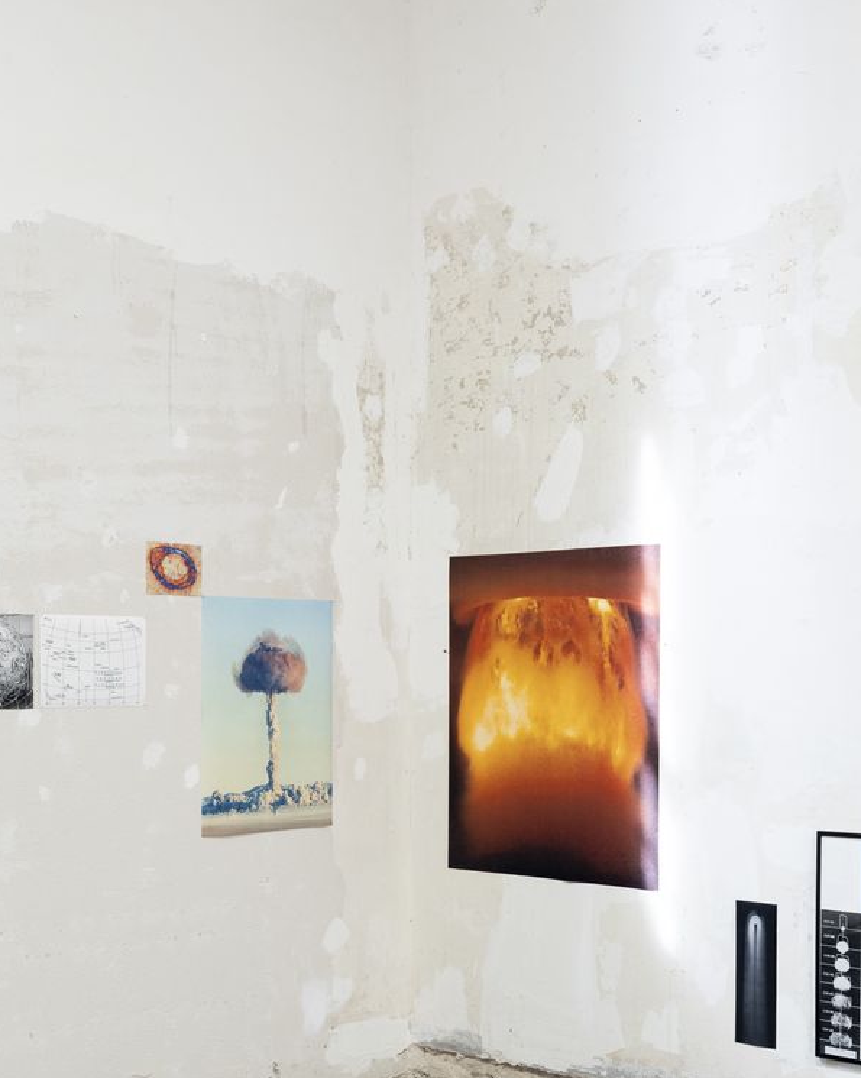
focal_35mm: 49
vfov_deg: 37.8
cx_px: 389
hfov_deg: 30.8
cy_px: 672
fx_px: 1562
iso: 200
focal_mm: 35
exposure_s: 1/8
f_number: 7.1
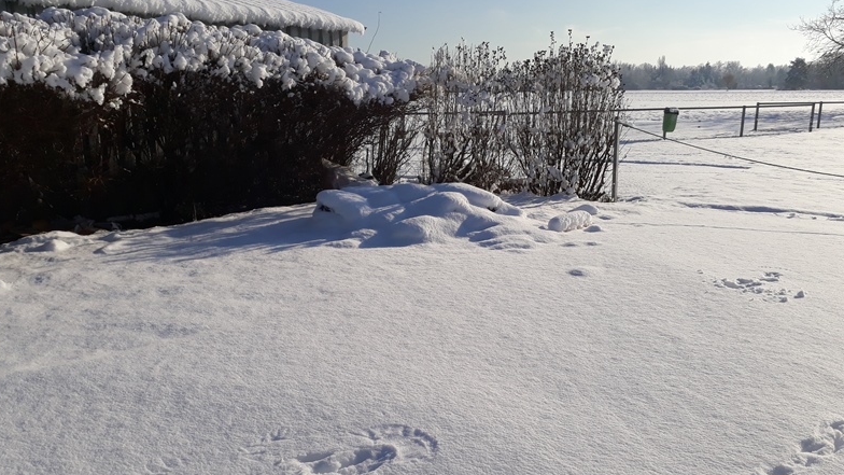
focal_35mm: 30
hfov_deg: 64.3
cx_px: 419
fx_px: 671
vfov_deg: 38.9
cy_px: 250
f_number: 1.9
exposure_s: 1/3759
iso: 40
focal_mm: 3.6
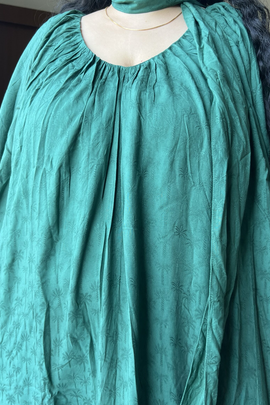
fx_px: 338
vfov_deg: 61.9
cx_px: 134
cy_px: 205
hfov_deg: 43.6
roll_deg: -1.9
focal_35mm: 30
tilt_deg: -5.8
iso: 50
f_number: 1.5
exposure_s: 1/121
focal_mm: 5.7
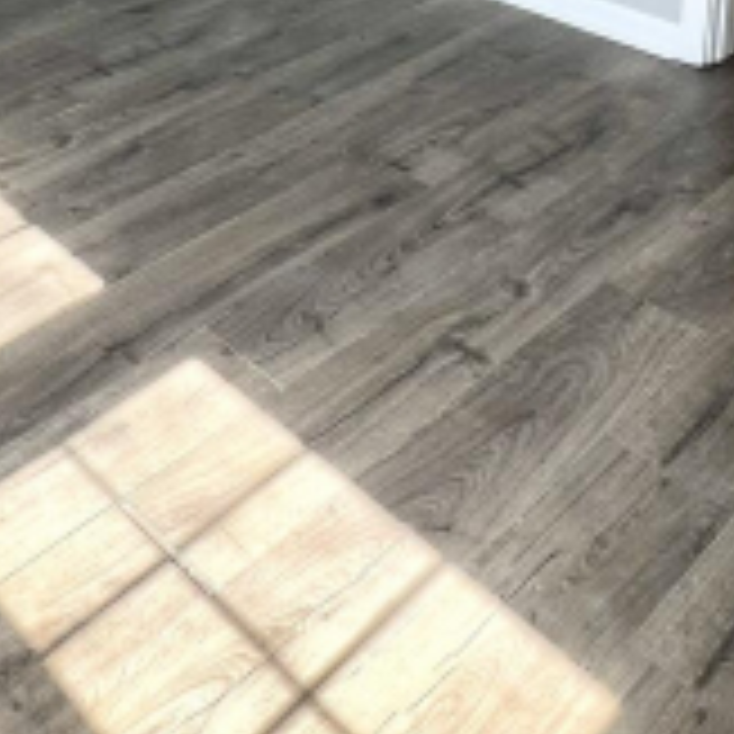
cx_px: 205
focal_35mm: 47
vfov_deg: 29.4
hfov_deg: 35.4
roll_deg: +2.3
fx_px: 1128
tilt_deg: -14.6
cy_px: -212
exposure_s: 1/99
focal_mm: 1.57
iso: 40
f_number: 1.8
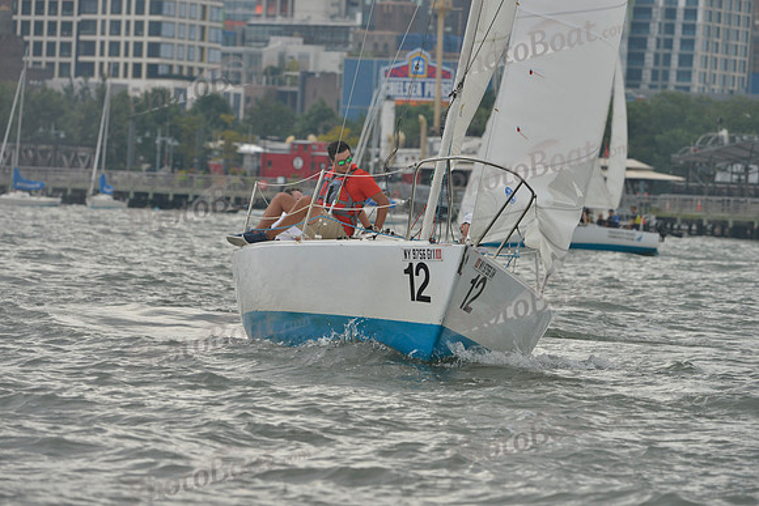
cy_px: 253
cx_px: 380
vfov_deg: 4.9
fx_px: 5904
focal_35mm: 280
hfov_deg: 7.4
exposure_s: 1/1000
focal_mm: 280
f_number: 8
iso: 400
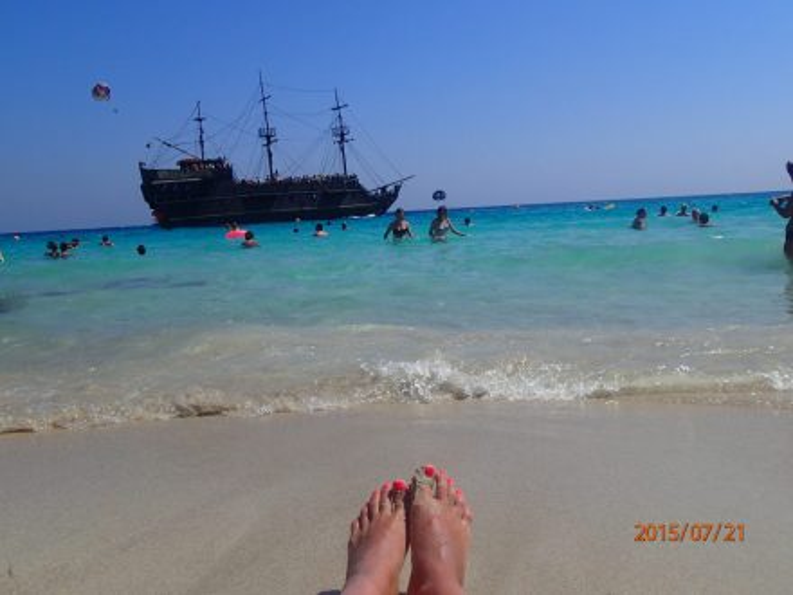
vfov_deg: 40.7
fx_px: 802
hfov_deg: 52.6
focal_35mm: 35
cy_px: 298
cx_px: 396
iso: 100
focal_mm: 6.42
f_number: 10
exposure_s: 1/320
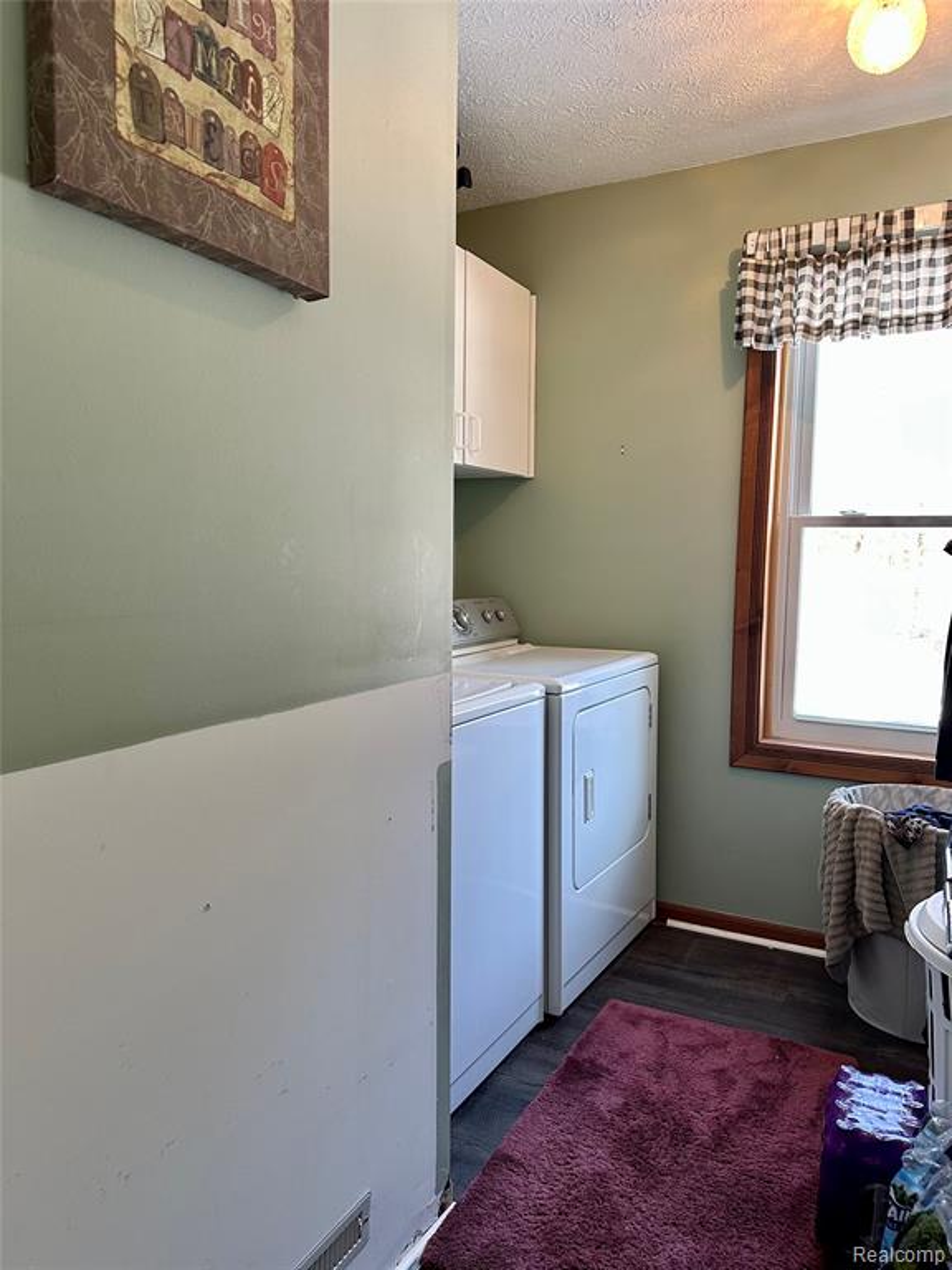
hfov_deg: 56.8
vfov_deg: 71.6
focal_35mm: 24
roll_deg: -1.2
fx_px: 880
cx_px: 476
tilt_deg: -4.5
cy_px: 635
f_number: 1.78
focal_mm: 6.86
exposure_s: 1/120
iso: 250
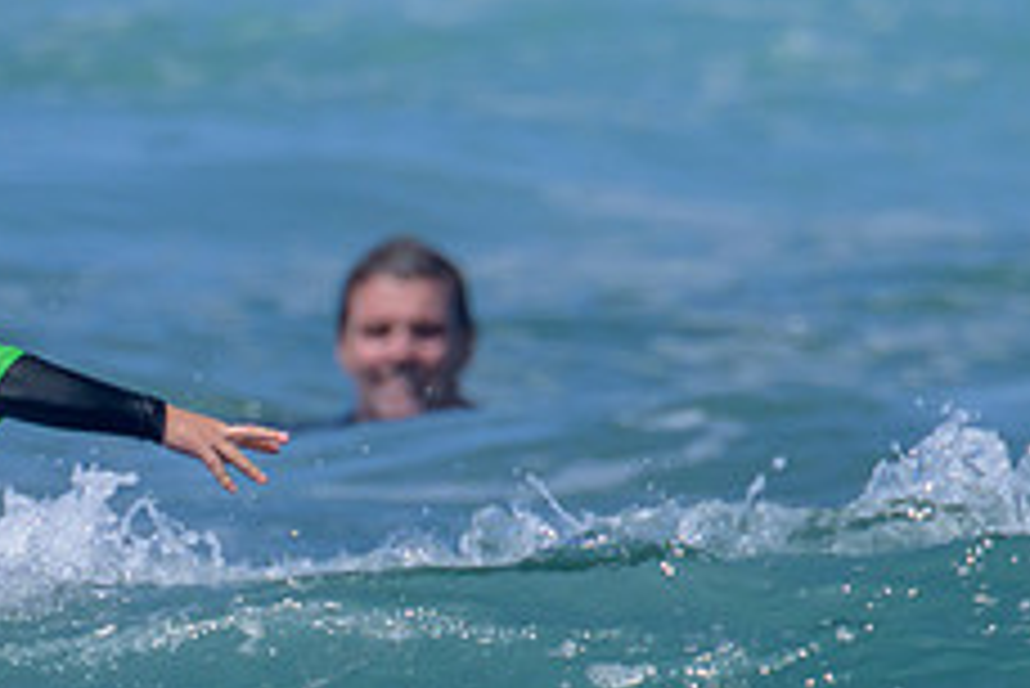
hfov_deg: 0.9
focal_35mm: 2396
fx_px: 68593
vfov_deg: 0.6
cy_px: 626
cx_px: 95
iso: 800
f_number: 11
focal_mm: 700
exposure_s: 1/2000
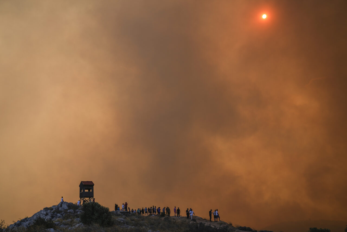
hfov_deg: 51.9
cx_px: 174
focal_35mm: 37
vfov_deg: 35.9
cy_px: 116
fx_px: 357
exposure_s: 1/320
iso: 50
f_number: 4.5
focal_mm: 37
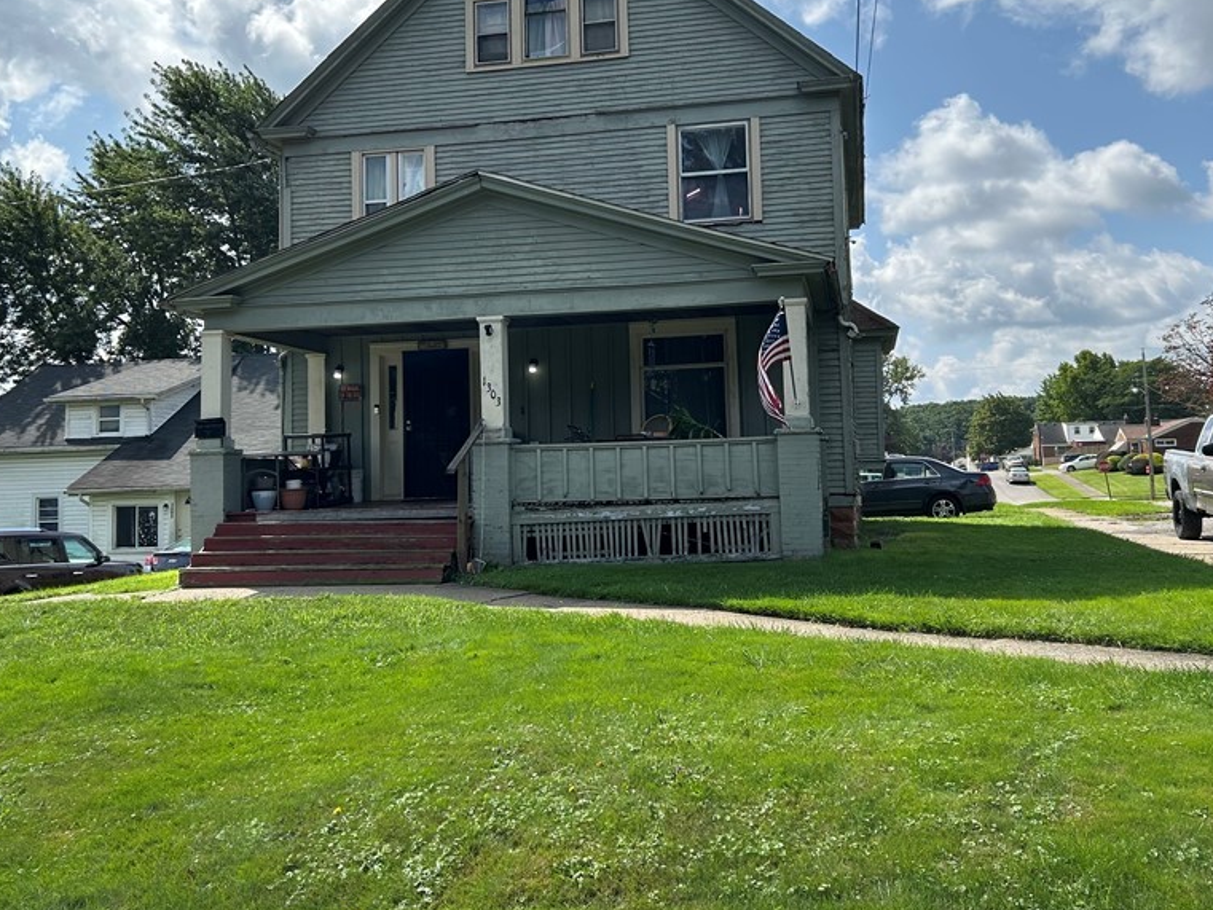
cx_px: 615
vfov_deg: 40.6
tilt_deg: +4.7
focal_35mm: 35
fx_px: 1227
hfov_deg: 52.6
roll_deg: +1.6
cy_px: 384
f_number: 1.5
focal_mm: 5.7
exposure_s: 1/4444
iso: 50
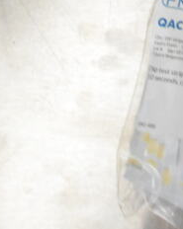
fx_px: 867
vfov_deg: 13.6
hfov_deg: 11.4
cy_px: -174
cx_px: 293
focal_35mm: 128
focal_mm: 23
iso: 9000
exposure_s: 1/40
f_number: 3.8
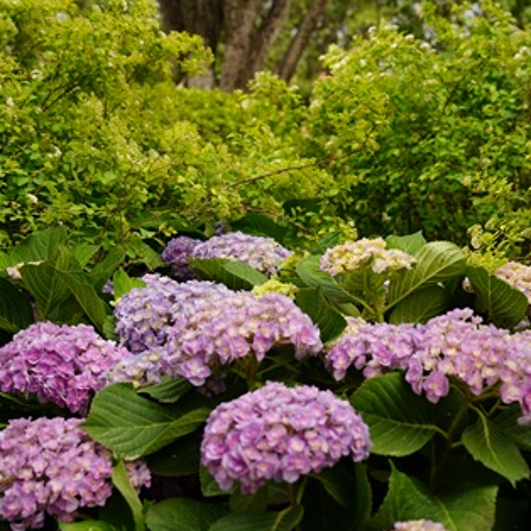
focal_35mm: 52
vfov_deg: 32.8
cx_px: 350
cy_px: 264
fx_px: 902
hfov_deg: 32.5
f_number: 5.6
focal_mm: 40
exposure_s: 1/400
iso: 250
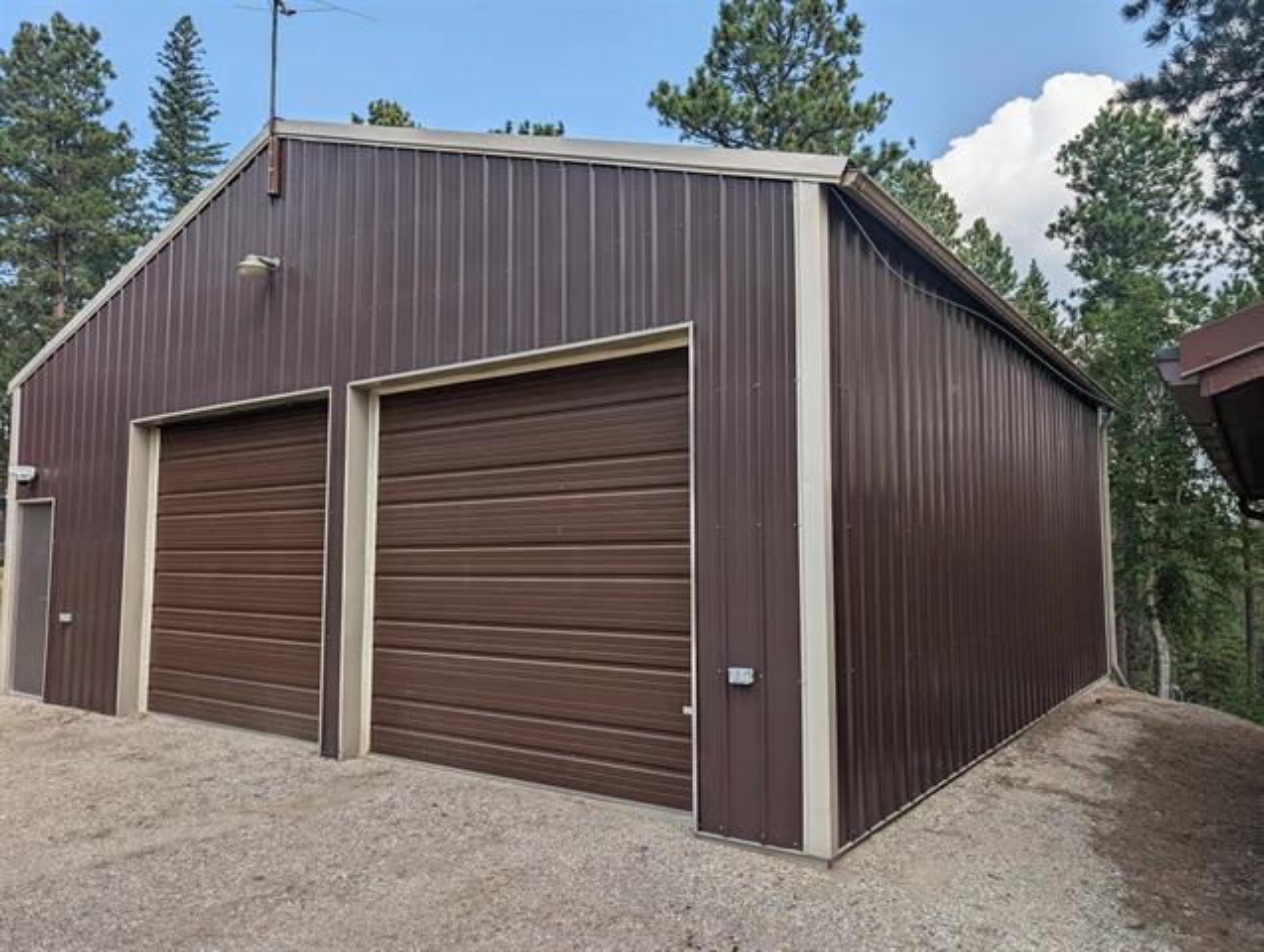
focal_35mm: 24
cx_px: 632
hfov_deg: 71.5
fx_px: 878
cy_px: 476
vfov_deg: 57.0
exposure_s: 1/732
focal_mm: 6.9
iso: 21
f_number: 1.68
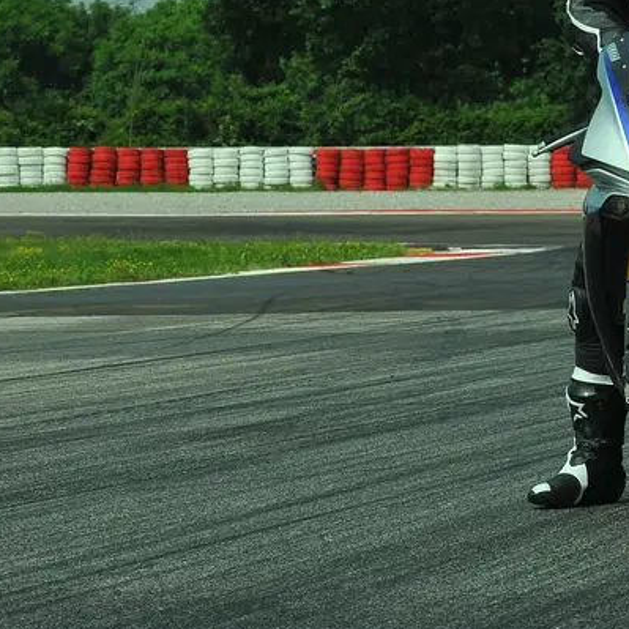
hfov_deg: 7.1
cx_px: 826
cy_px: 146
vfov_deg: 7.2
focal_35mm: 243
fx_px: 4996
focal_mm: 95
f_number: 8
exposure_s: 1/640
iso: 320
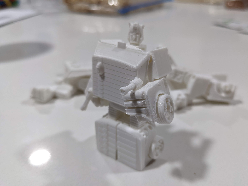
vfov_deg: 46.8
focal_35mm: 30
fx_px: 215
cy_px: 101
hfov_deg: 59.9
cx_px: 135
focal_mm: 4.38
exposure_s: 1/30
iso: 78
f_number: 1.73
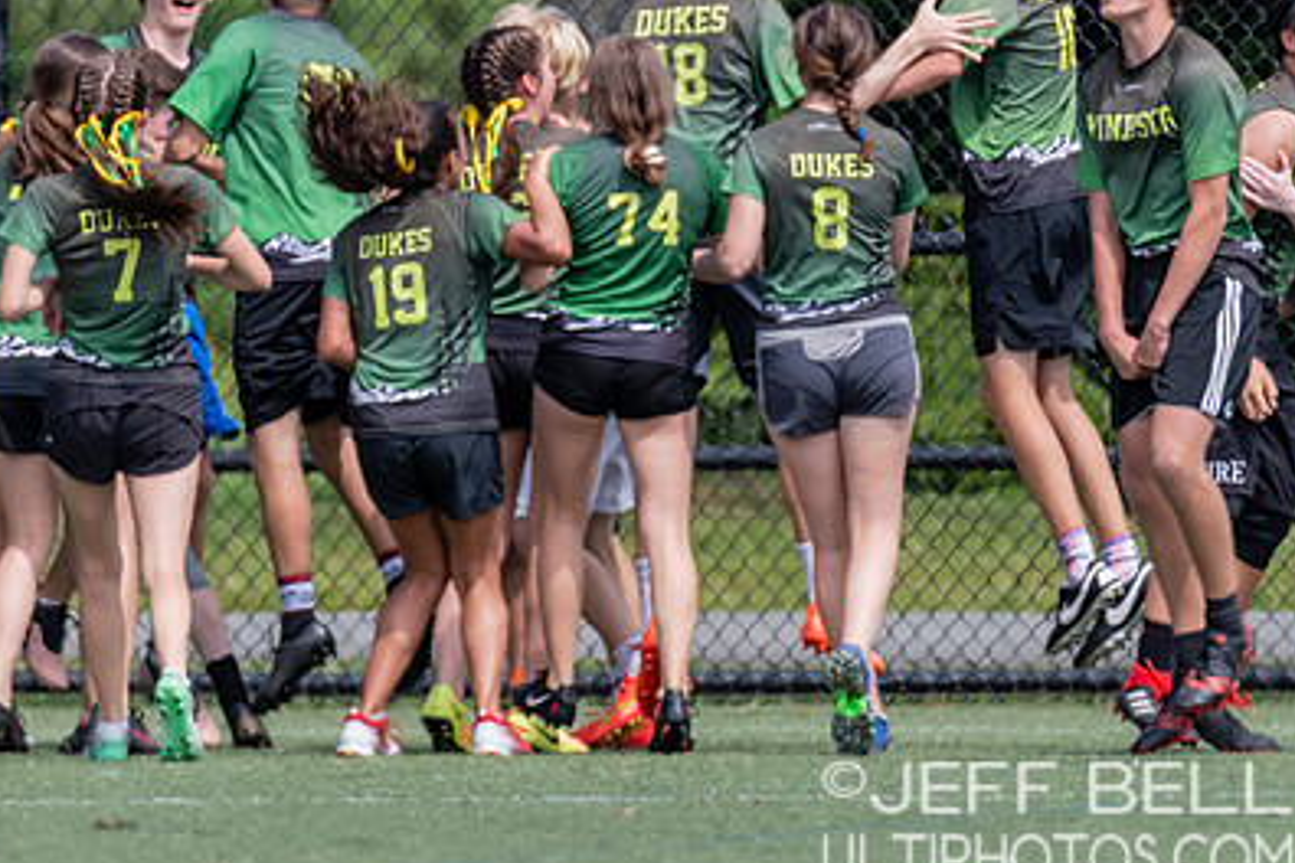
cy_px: 250
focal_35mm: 1174
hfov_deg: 1.8
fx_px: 42228
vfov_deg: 1.2
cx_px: 589
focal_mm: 400
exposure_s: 1/1600
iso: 450
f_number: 4
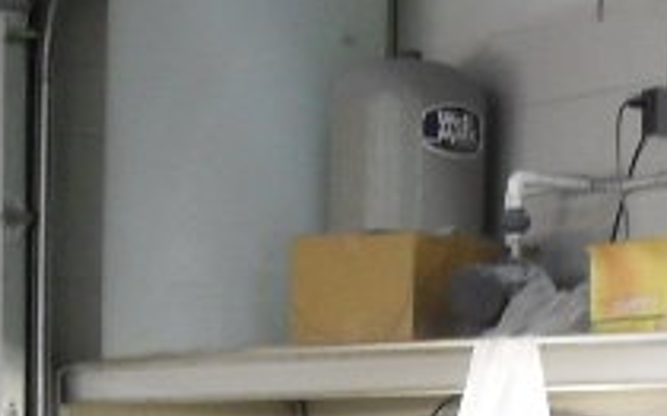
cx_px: 908
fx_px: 3288
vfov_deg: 6.8
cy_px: 1013
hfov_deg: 11.2
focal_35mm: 181
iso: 200
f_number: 3.2
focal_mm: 6.3
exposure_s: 1/30
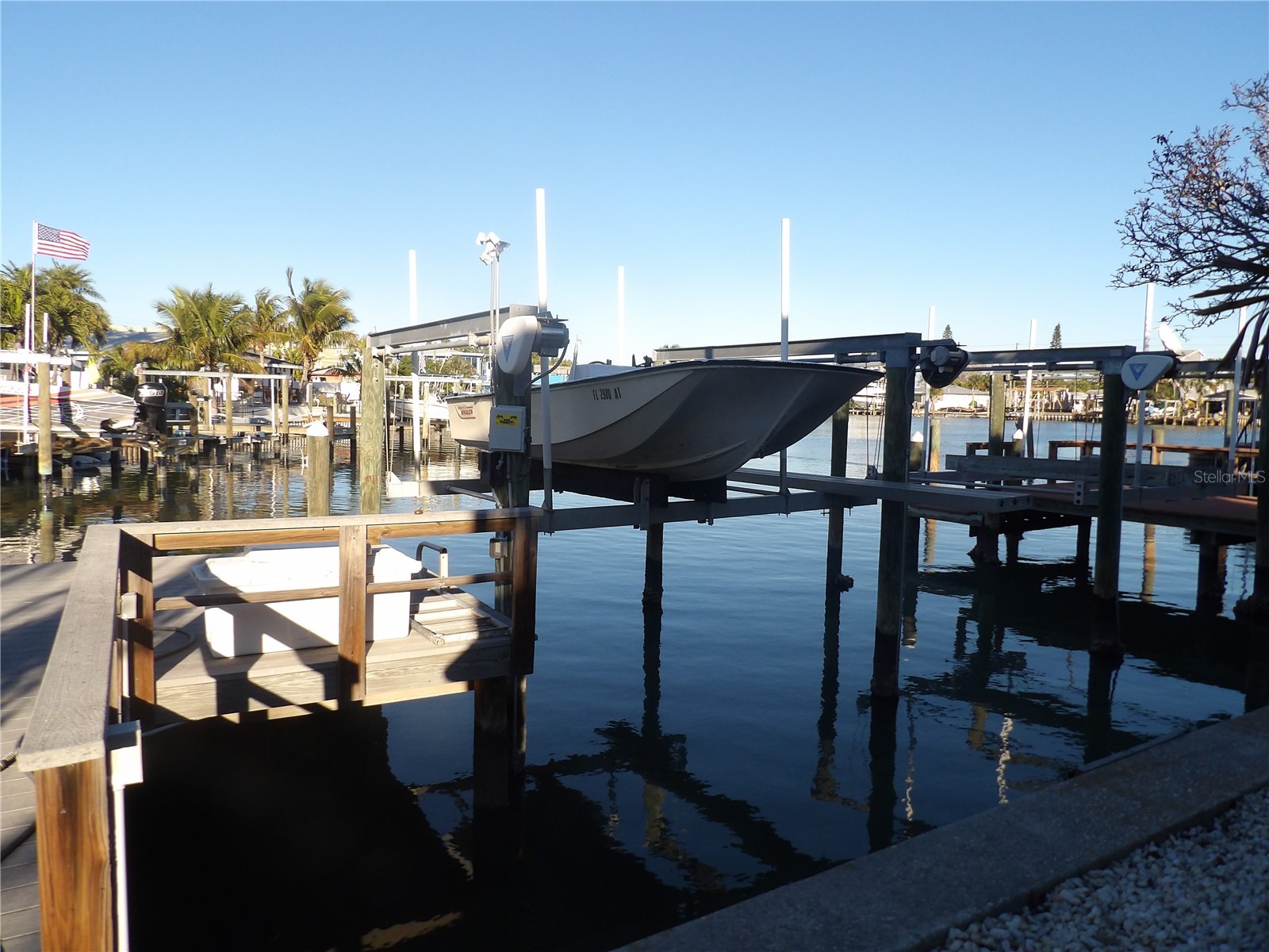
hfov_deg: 71.6
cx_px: 634
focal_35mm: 24
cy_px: 476
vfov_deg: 56.8
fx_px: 880
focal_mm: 4.3
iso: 100
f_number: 3.2
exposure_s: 1/761
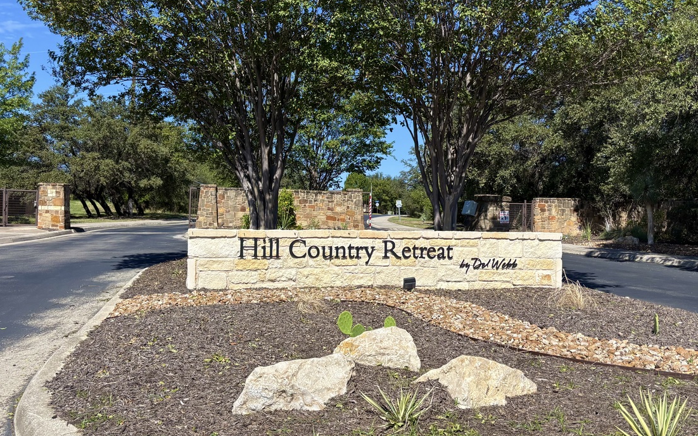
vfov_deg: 35.3
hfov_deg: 53.9
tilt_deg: +1.2
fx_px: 685
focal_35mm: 36
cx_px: 383
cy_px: 220
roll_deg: -0.6
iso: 50
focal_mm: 5.96
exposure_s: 1/3788
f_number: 1.6
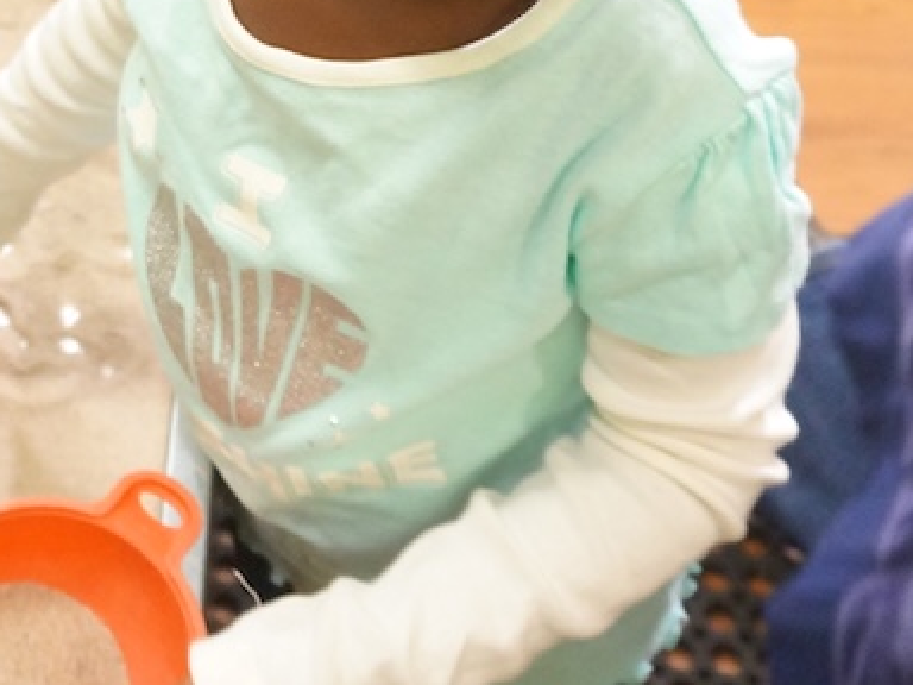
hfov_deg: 25.5
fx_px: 1899
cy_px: -115
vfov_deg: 19.4
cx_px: -29
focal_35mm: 72
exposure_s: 1/40
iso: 3200
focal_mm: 16
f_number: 3.5
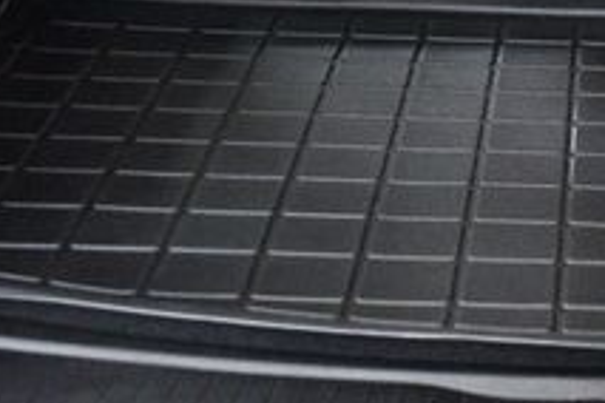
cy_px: -196
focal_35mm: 90
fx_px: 1512
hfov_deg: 21.6
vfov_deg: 14.2
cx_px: 636
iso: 5600
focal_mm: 20
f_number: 3.5
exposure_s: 1/60
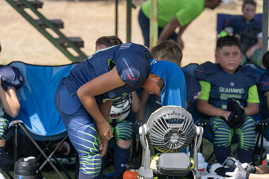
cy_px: 90
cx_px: 134
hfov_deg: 15.8
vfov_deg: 10.6
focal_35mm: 130
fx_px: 972
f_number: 4
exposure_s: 1/500
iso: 160
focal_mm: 130
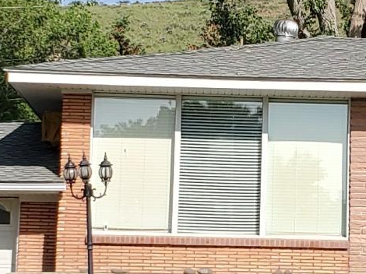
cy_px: 86
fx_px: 1754
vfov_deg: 8.9
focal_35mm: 166
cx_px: 312
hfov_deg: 11.8
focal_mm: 4.3
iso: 50
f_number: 2.4
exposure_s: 1/1588
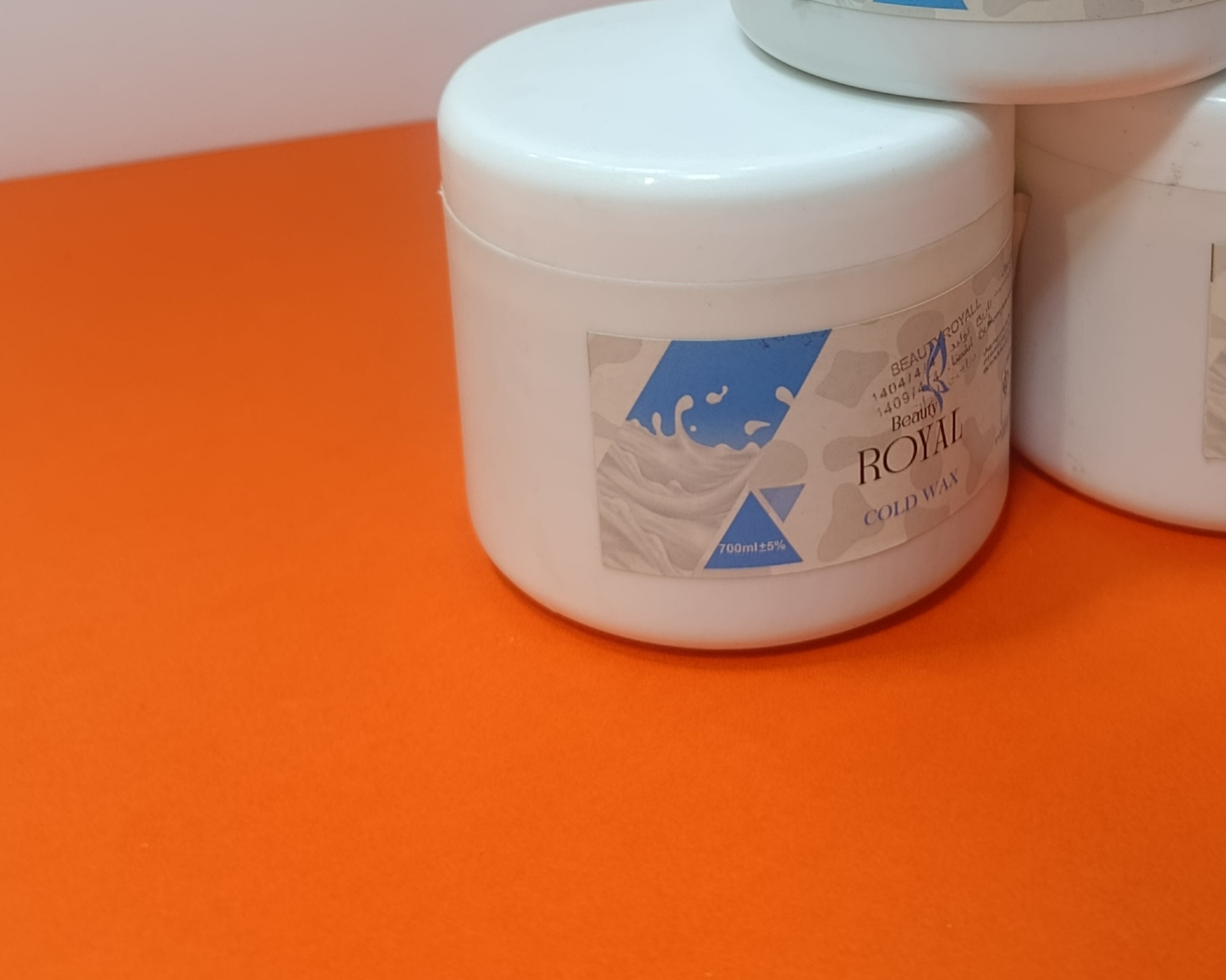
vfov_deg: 31.7
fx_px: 1597
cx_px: 853
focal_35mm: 44
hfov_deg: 41.3
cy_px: 19
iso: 230
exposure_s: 1/100
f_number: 1.65
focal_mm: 6.11
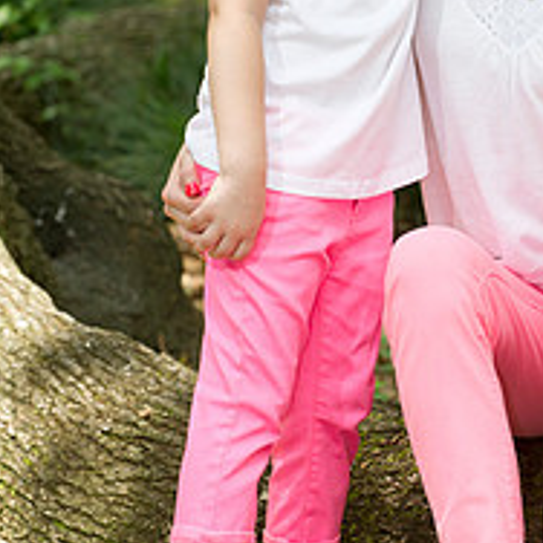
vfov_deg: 6.9
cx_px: 374
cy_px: 130
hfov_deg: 6.9
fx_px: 4508
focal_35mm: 254
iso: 200
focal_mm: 125
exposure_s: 1/250
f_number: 4
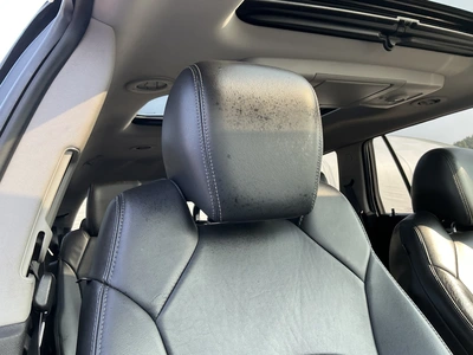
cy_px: 178
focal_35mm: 28
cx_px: 236
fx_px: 383
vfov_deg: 49.7
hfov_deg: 63.4
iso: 32
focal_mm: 3
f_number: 1.8
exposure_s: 1/122
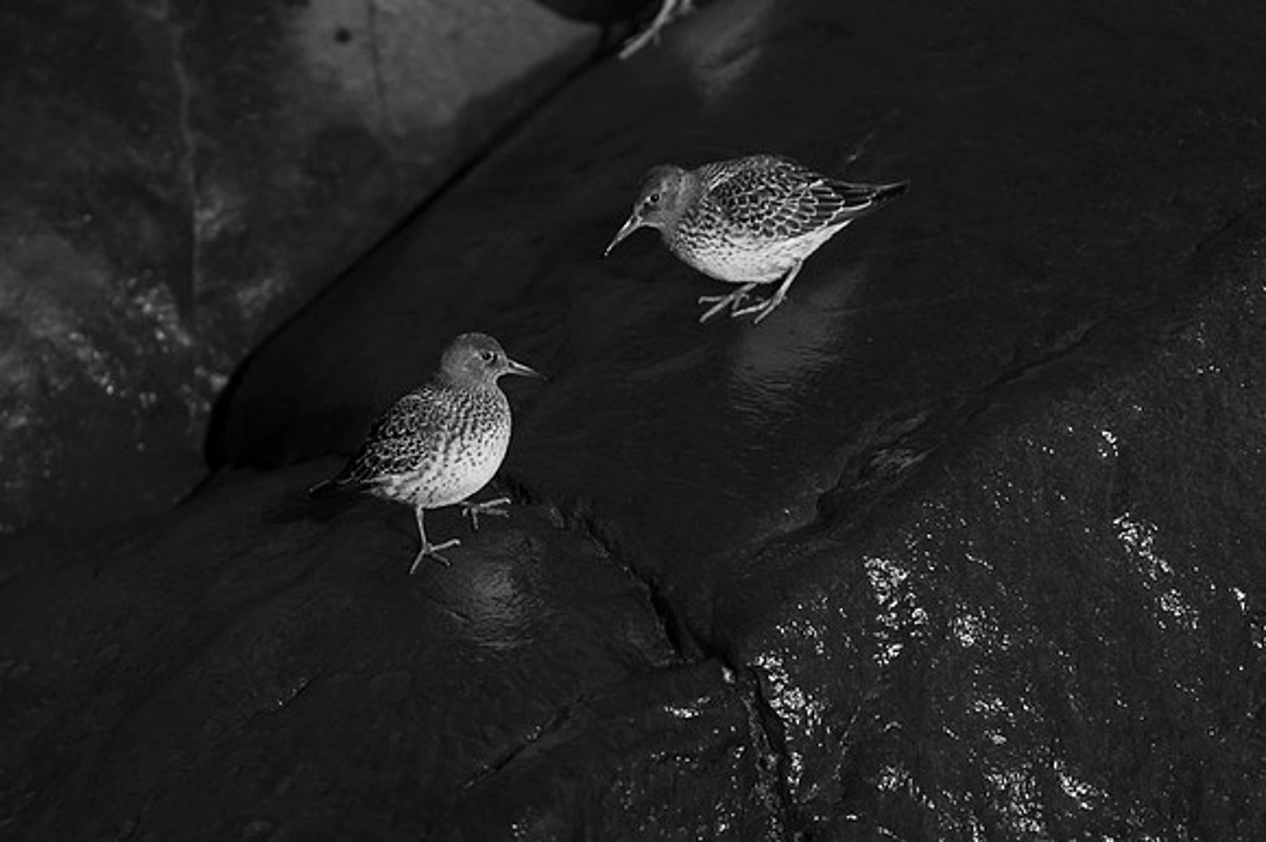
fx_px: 23760
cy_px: 569
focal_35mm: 676
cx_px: 410
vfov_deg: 2.0
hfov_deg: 3.1
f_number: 4
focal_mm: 500
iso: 1250
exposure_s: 1/2500
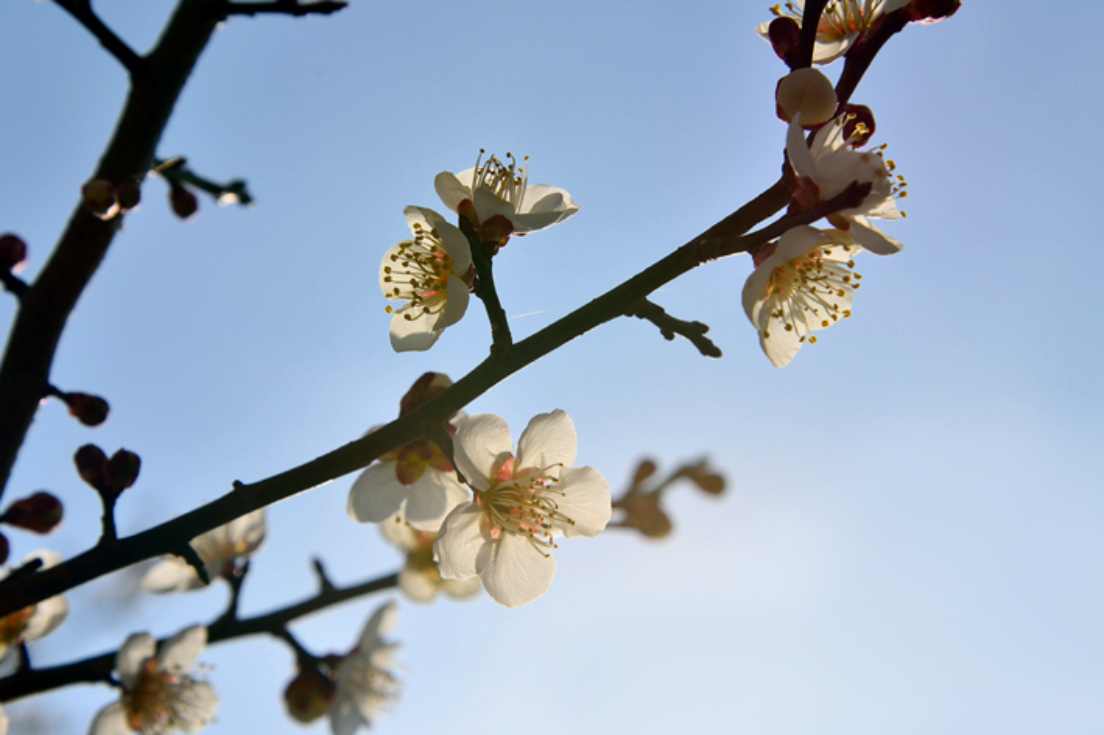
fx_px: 2605
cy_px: 368
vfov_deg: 16.1
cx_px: 552
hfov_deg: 23.9
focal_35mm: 85
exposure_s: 1/2000
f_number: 9
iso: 320
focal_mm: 85
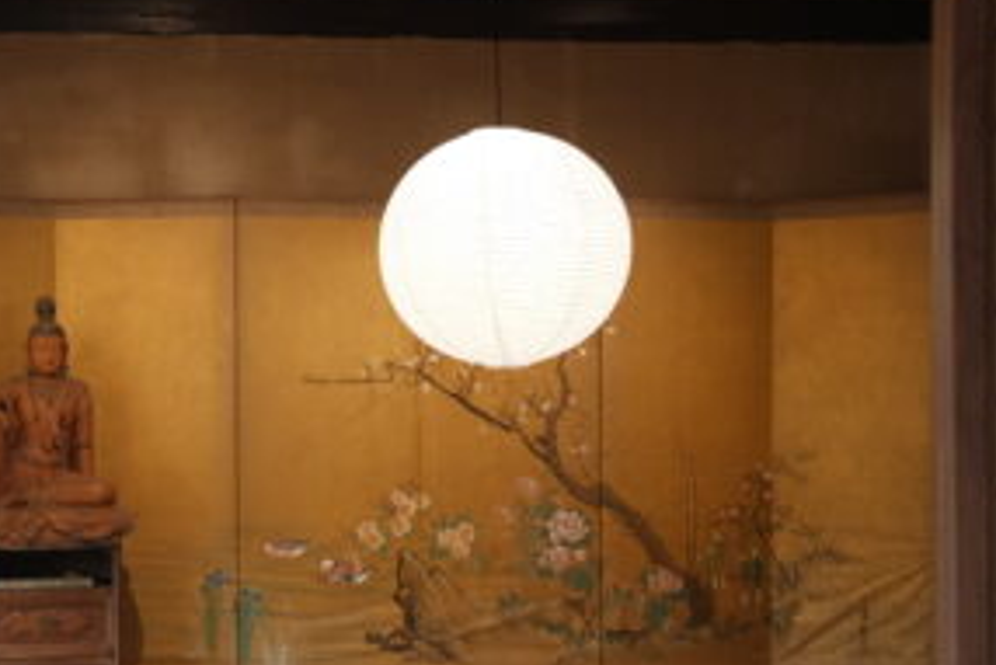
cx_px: 390
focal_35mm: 70
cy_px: 440
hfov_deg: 28.7
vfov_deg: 19.4
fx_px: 1938
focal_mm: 33
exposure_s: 1/250
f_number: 2.5
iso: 2000
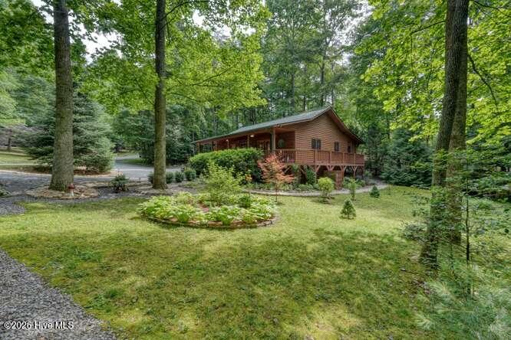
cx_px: 256
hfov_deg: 100.4
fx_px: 213
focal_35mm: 15
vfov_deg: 77.3
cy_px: 170
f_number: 9
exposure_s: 1/2.5
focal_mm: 10
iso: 100
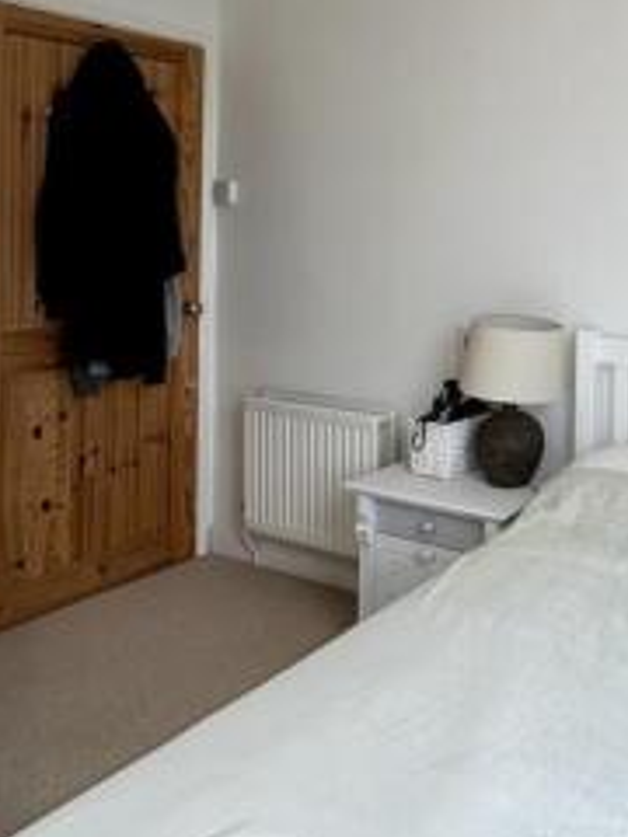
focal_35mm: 34
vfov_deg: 52.0
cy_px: 225
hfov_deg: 37.7
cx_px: 616
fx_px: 822
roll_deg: -1.1
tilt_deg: -1.4
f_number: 2.2
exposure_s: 1/100
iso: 50
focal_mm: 2.22
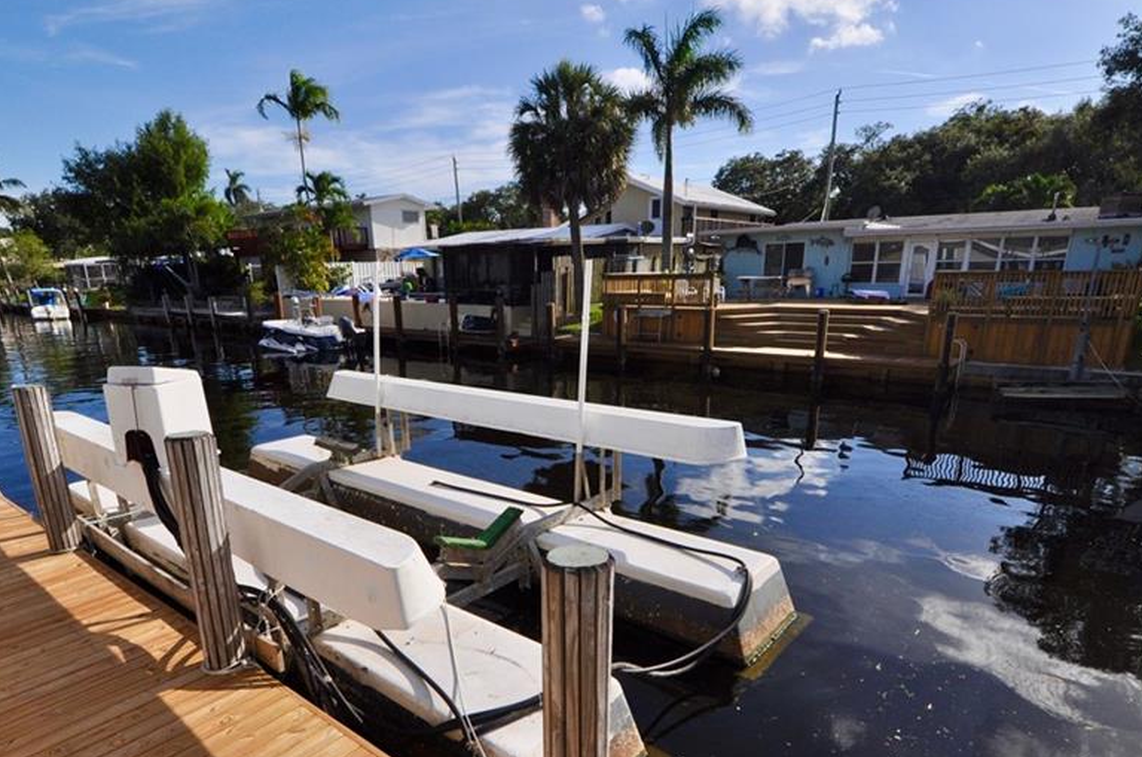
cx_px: 543
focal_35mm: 20
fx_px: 633
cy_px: 483
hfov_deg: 84.0
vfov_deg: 60.7
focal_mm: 10
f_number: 7.1
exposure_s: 1/1600
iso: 400
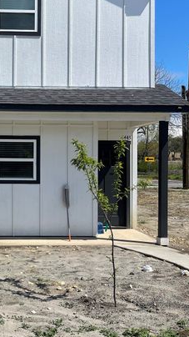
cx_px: 7
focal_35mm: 45
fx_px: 401
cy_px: 152
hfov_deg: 25.4
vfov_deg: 45.4
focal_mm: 5.1
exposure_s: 1/5618
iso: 32
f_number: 1.6
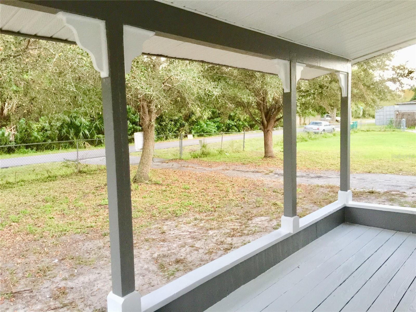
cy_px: 156
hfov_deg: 61.7
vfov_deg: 48.2
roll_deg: +0.6
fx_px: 349
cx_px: 208
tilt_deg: -5.1
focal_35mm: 29
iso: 125
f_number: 2.2
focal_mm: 4.15
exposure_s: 1/15
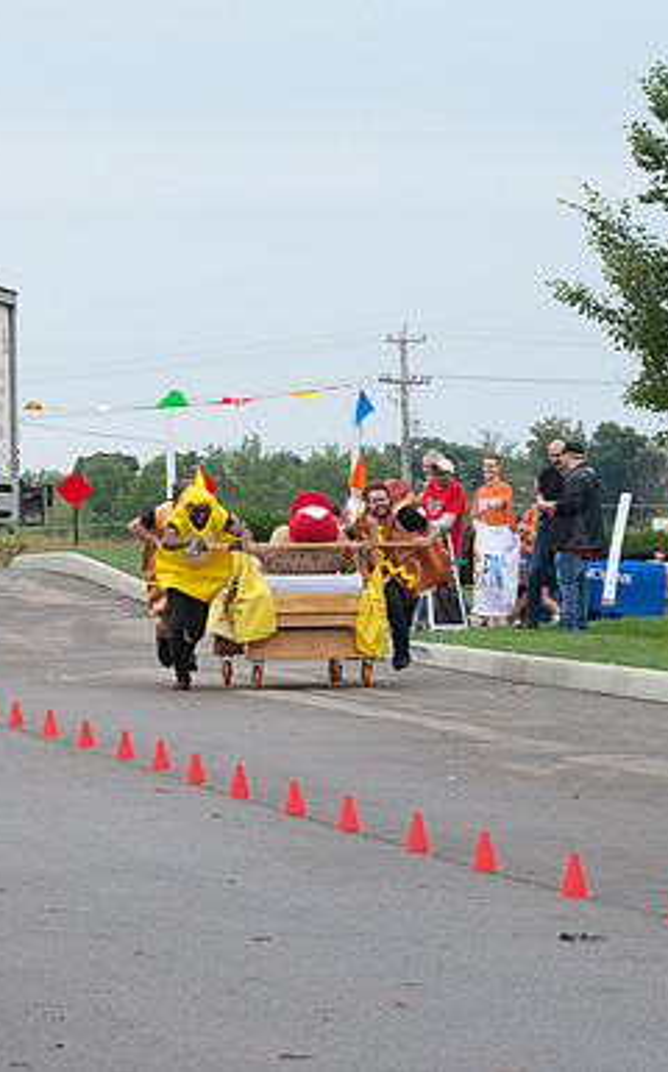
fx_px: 8317
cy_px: 535
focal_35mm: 285
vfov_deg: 7.4
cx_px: 222
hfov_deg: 4.6
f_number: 10
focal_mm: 110
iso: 640
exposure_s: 1/250
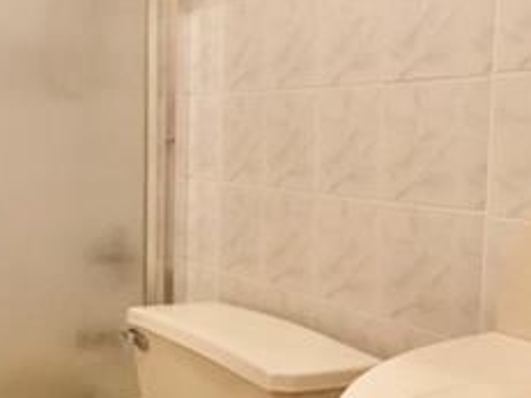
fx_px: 736
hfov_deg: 36.1
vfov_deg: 30.2
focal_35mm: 48
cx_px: 9
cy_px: 182
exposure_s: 1/75
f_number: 4
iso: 6400
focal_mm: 10
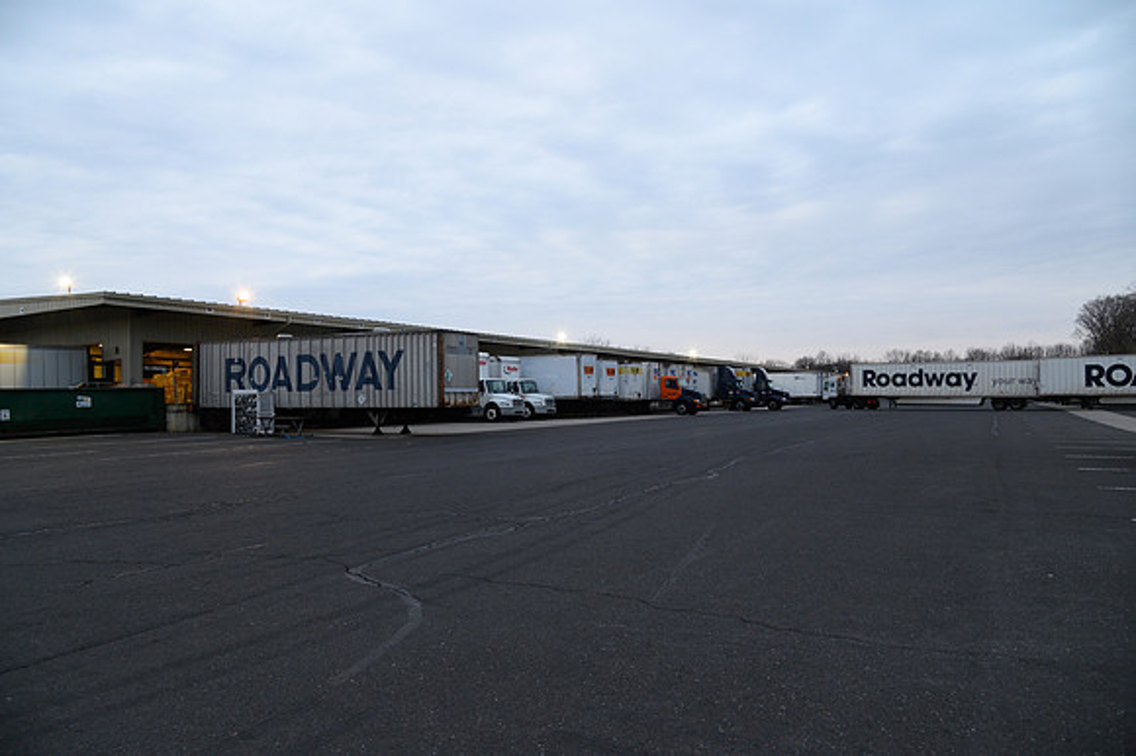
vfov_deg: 53.1
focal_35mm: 24
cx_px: 568
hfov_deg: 73.8
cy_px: 378
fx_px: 757
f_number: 5.6
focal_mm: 24
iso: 800
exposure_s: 1/40
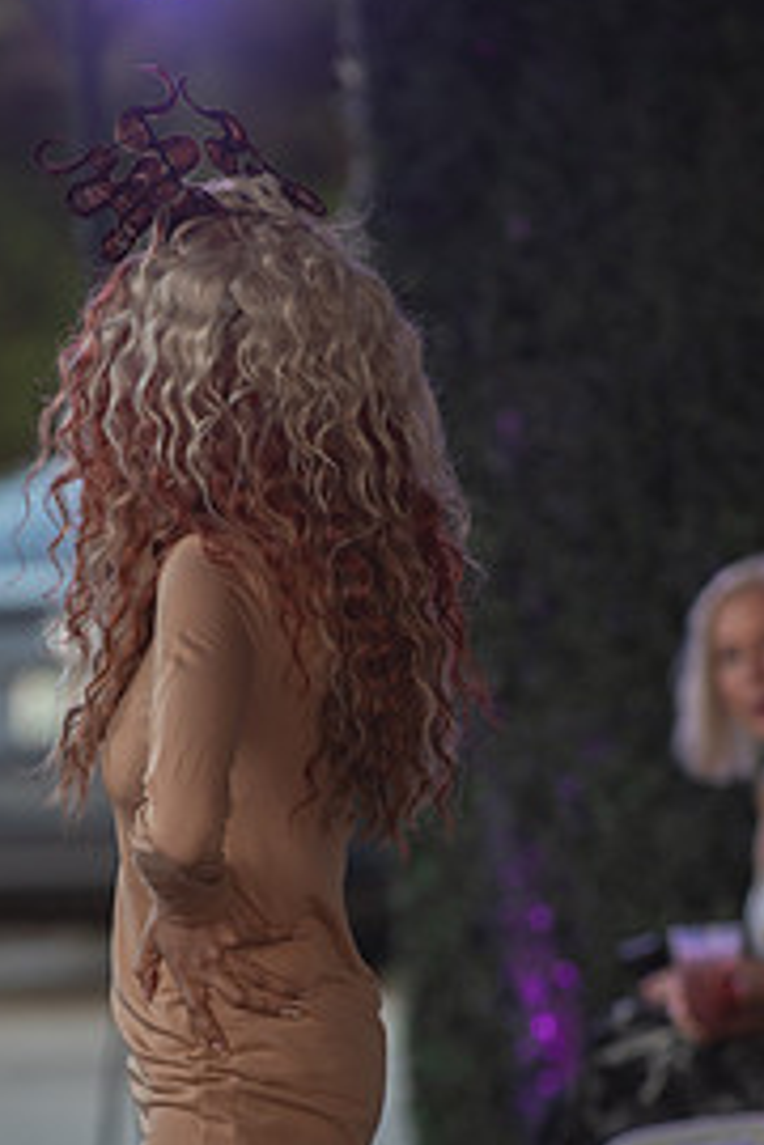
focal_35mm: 400
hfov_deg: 3.4
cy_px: 823
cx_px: 216
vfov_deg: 5.2
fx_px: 12732
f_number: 4.5
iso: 400
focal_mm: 200
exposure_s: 1/250
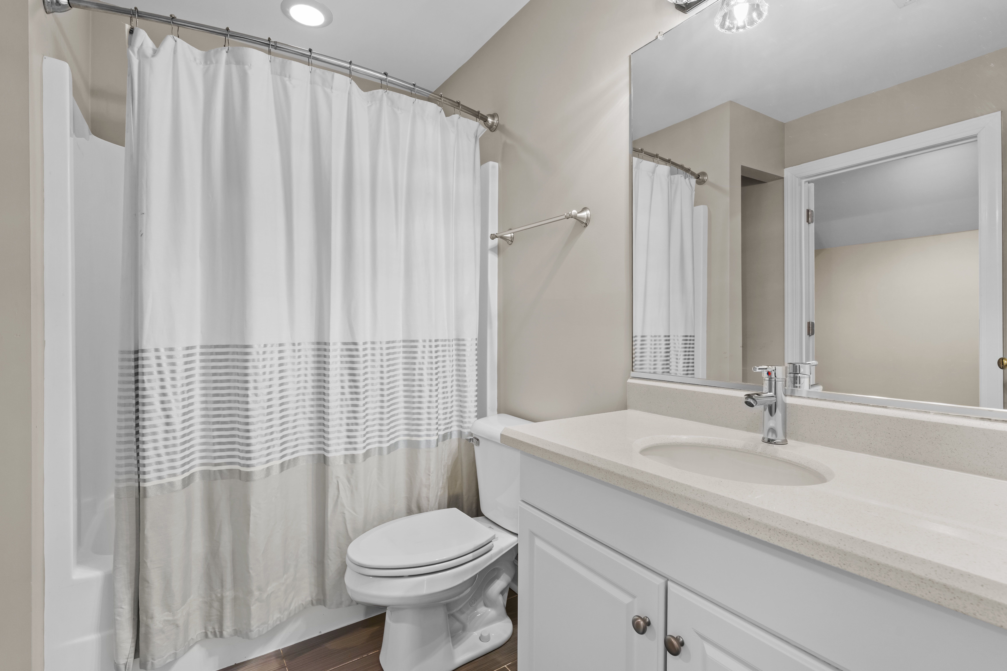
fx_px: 448
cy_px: 336
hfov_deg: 96.7
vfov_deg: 73.7
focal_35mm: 16
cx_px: 504
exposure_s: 1/1.67
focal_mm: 16
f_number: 8
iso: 400
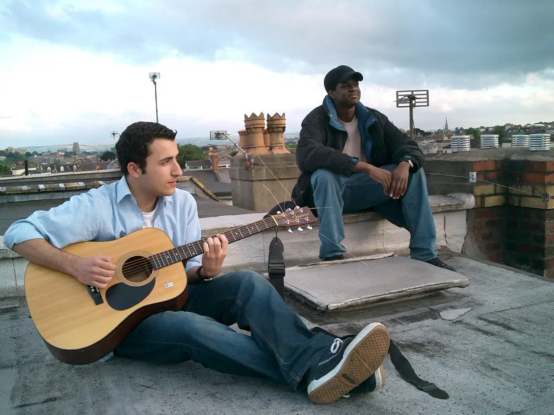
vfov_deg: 40.7
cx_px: 277
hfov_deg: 52.6
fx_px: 560
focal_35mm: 35
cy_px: 208
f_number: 4.2
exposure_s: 1/125
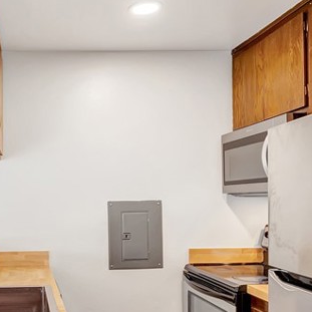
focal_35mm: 42
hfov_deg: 37.8
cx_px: 40
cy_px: 195
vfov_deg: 39.8
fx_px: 428
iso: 100
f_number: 5.6
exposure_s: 1/5
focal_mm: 10
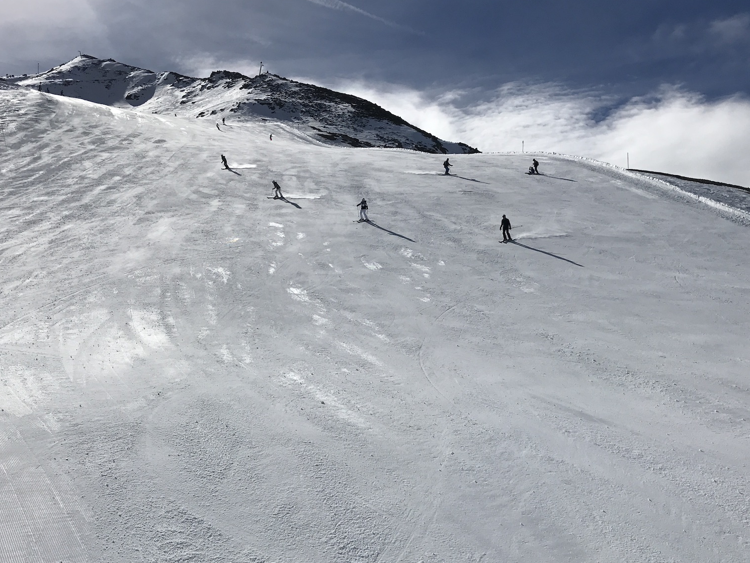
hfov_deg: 48.9
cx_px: 340
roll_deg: +3.3
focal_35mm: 38
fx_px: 823
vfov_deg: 37.7
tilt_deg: +9.8
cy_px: 264
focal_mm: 3.99
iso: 25
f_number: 1.8
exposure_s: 1/13699
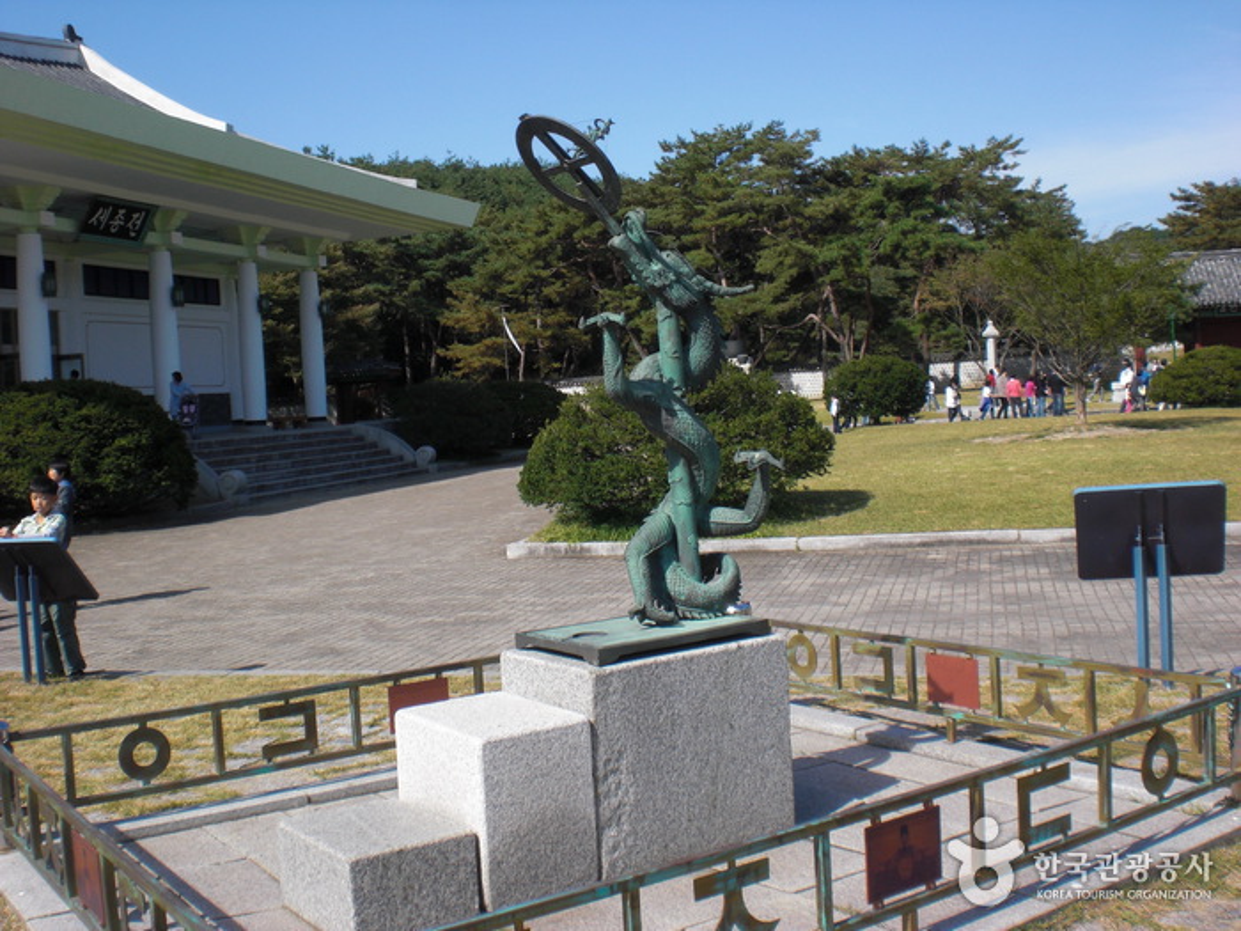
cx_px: 620
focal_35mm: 38
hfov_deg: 49.0
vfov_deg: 37.7
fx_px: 1362
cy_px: 466
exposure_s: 1/320
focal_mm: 6.3
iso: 64
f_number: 5.6
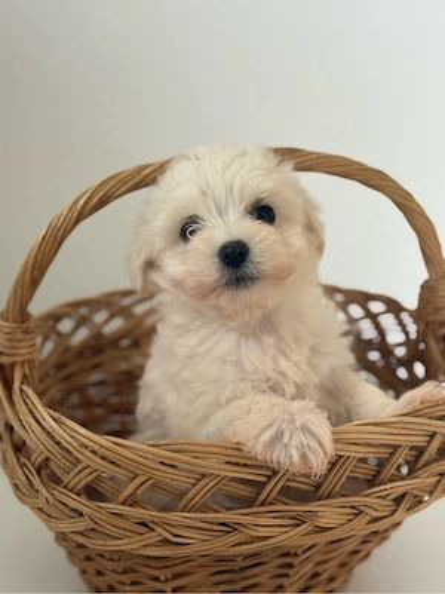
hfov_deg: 28.0
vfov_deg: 36.8
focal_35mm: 52
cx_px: 222
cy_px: 297
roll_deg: -1.2
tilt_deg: -21.9
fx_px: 891
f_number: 1.6
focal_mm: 5.96
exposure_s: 1/121
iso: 50
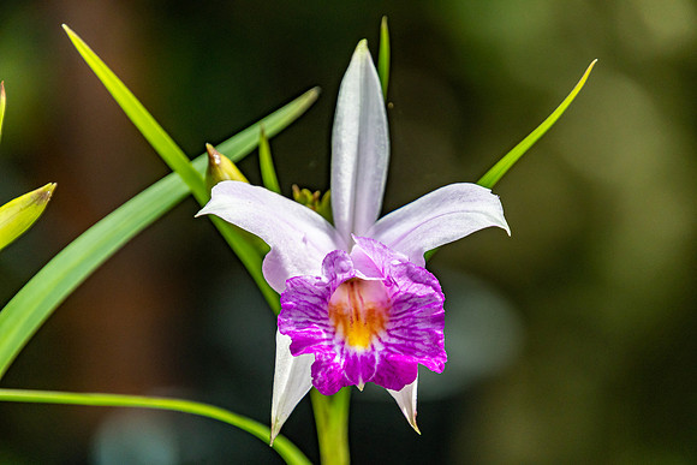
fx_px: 11619
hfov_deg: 3.4
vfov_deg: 2.3
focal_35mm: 600
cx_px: 348
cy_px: 232
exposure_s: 1/640
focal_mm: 400
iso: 400
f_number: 8
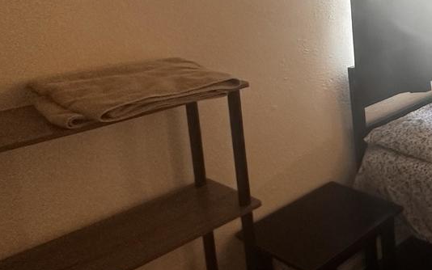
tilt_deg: -10.6
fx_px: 471
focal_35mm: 40
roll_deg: +1.1
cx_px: 517
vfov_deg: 30.6
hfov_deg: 37.4
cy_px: 29
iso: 400
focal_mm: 2.22
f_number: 2.2
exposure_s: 1/84
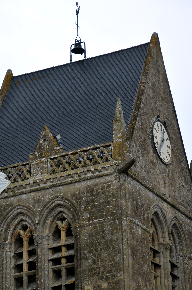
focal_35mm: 154
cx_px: 66
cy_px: 151
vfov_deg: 13.4
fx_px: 1238
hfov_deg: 8.9
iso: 200
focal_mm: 70
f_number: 5.6
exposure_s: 1/500
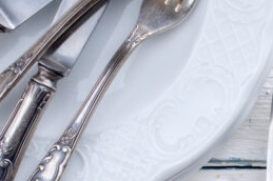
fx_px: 1500
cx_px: 468
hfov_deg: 9.9
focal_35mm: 198
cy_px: 231
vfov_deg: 6.9
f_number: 9
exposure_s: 1/200
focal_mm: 50
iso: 200
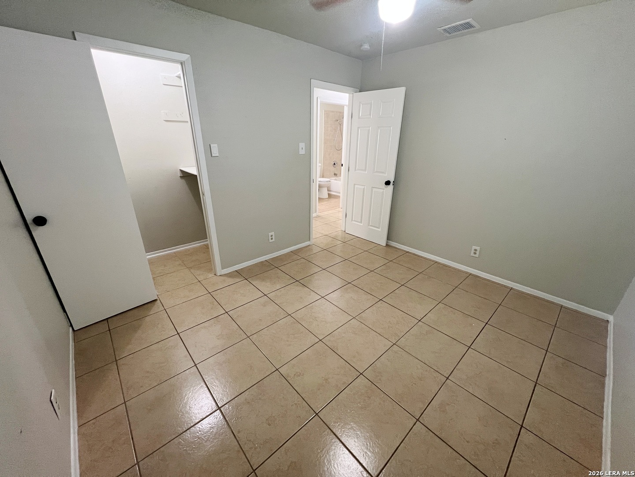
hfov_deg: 106.2
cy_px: 238
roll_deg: -1.1
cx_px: 318
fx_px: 238
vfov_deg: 89.9
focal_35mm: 13
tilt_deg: -22.4
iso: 320
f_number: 1.8
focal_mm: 1.57
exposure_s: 1/60
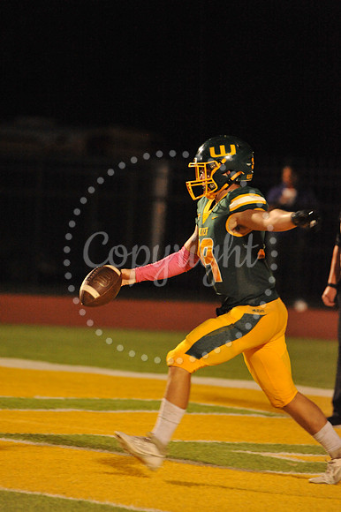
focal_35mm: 450
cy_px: 256
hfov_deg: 3.1
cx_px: 170
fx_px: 6401
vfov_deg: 4.6
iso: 6400
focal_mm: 450
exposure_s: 1/200
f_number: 6.3
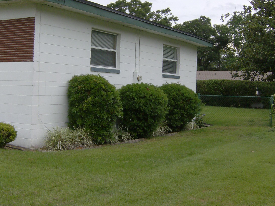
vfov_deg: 29.0
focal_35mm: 50
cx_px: 131
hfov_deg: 38.2
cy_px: 76
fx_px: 397
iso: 100
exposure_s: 1/248
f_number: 4.7
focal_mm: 6
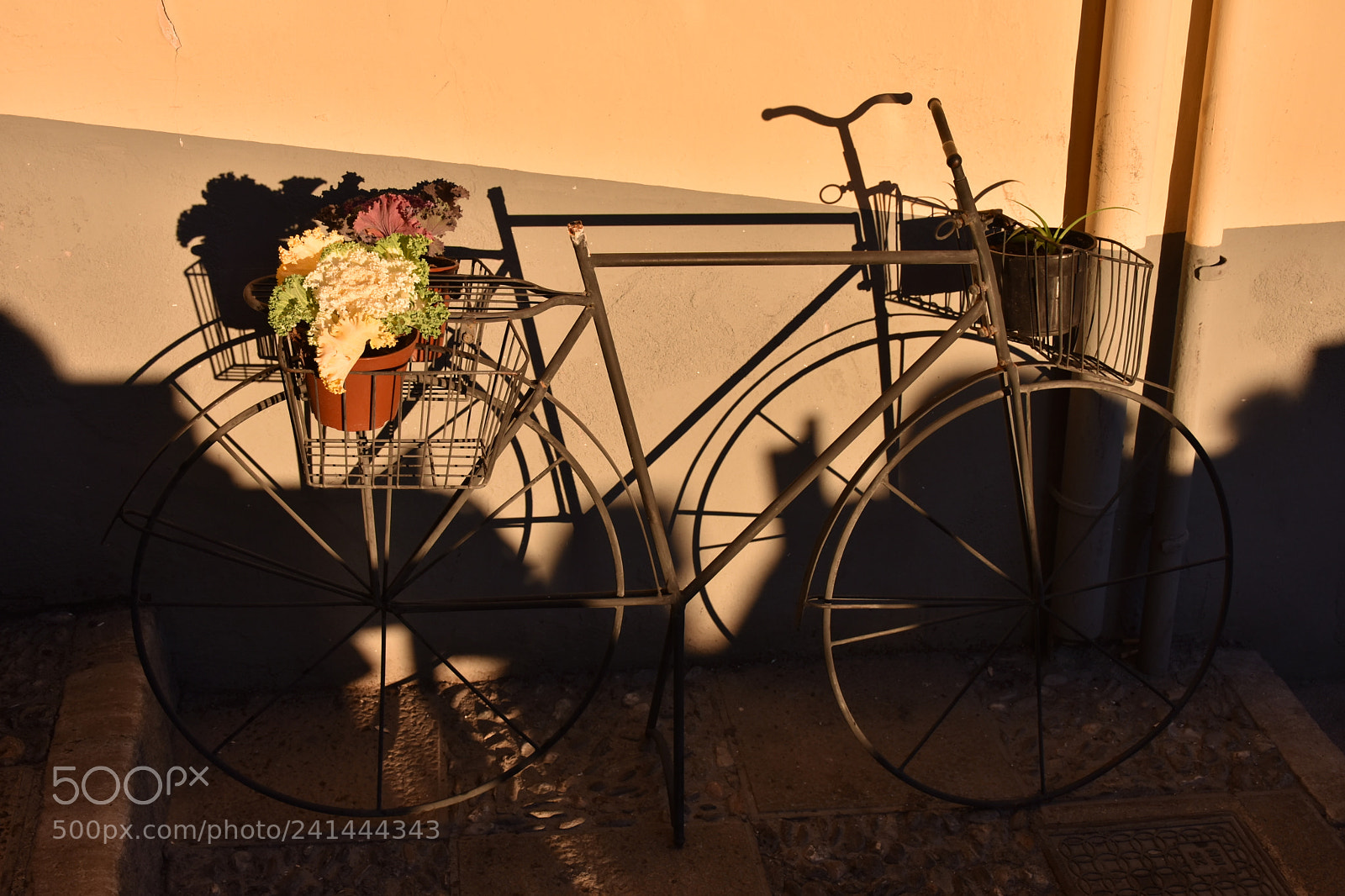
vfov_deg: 33.0
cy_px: 448
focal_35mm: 40
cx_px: 672
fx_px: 1513
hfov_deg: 47.9
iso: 100
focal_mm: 27
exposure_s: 1/400
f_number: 5.6
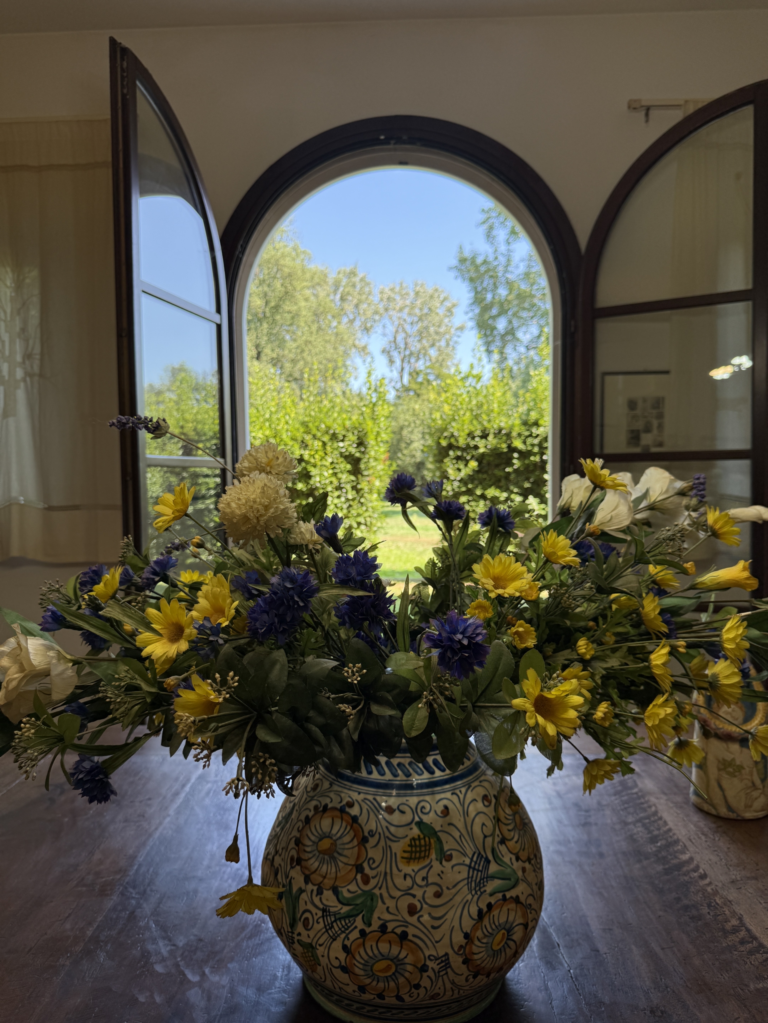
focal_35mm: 24
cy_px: 512
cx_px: 384
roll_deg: +0.1
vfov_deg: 71.6
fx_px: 710
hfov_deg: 56.8
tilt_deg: -2.5
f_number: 1.78
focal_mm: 6.76
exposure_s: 1/358
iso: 80
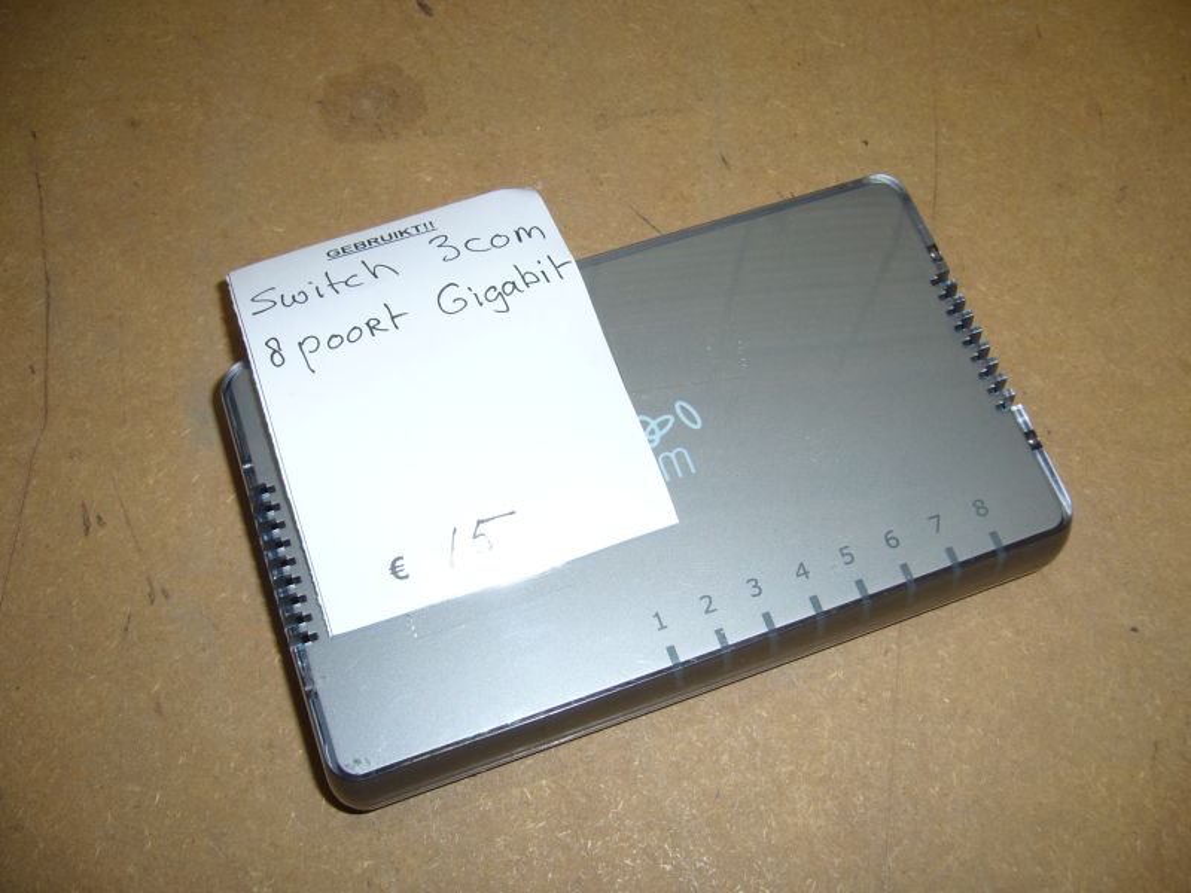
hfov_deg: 52.6
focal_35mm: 35
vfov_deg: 40.7
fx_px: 1204
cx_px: 596
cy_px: 446
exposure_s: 1/30
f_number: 2.8
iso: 80
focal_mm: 5.8
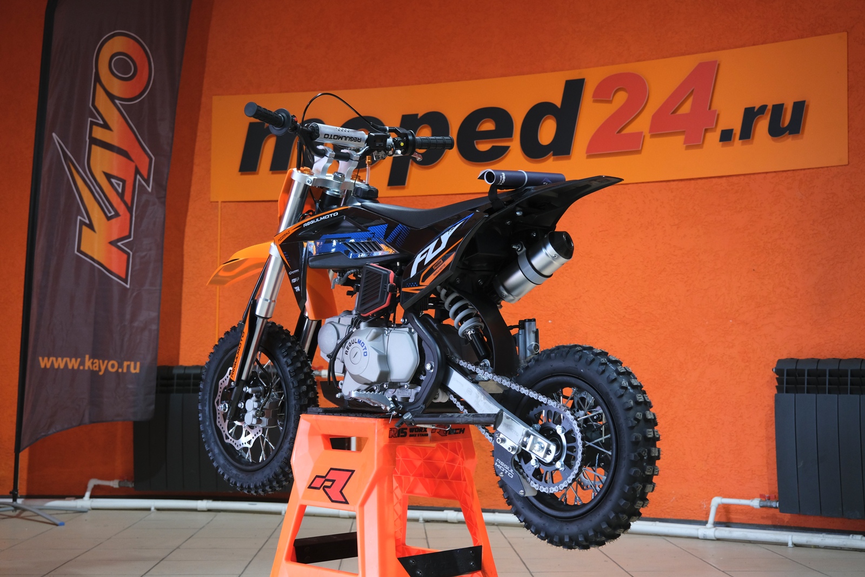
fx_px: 1177
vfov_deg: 27.5
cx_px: 432
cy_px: 288
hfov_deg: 40.3
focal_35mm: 49
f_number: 4
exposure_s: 1/100
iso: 1250
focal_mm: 32.5
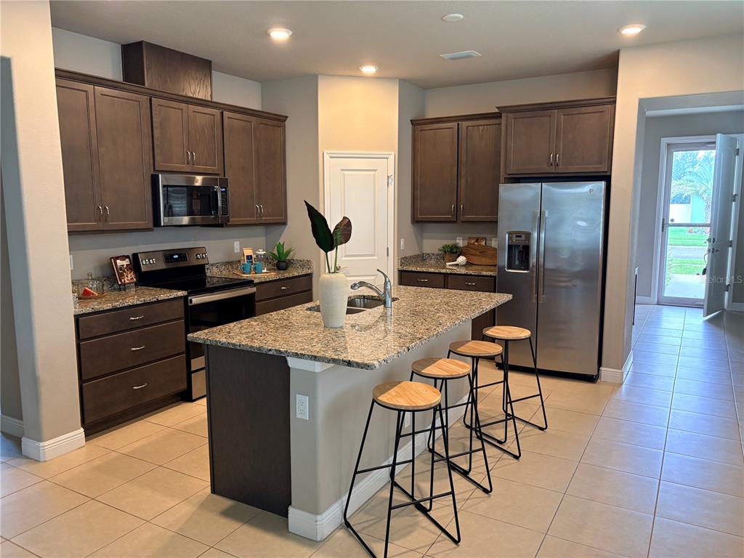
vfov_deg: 53.1
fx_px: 559
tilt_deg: -3.3
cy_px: 279
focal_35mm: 26
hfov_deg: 67.3
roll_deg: -2.3
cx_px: 372
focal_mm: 5.96
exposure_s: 1/60
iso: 125
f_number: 1.6
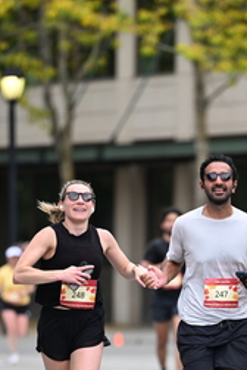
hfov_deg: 3.1
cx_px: 183
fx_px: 4495
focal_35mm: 438
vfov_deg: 4.7
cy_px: 271
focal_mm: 200
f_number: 2.8
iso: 640
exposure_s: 1/2000
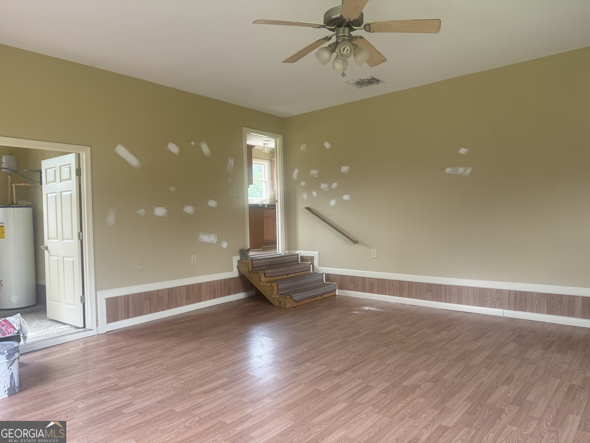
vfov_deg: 56.8
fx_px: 409
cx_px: 295
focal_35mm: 24
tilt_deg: -1.6
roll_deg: +0.8
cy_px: 222
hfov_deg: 71.6
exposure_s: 1/121
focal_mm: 6.76
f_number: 1.78
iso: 125
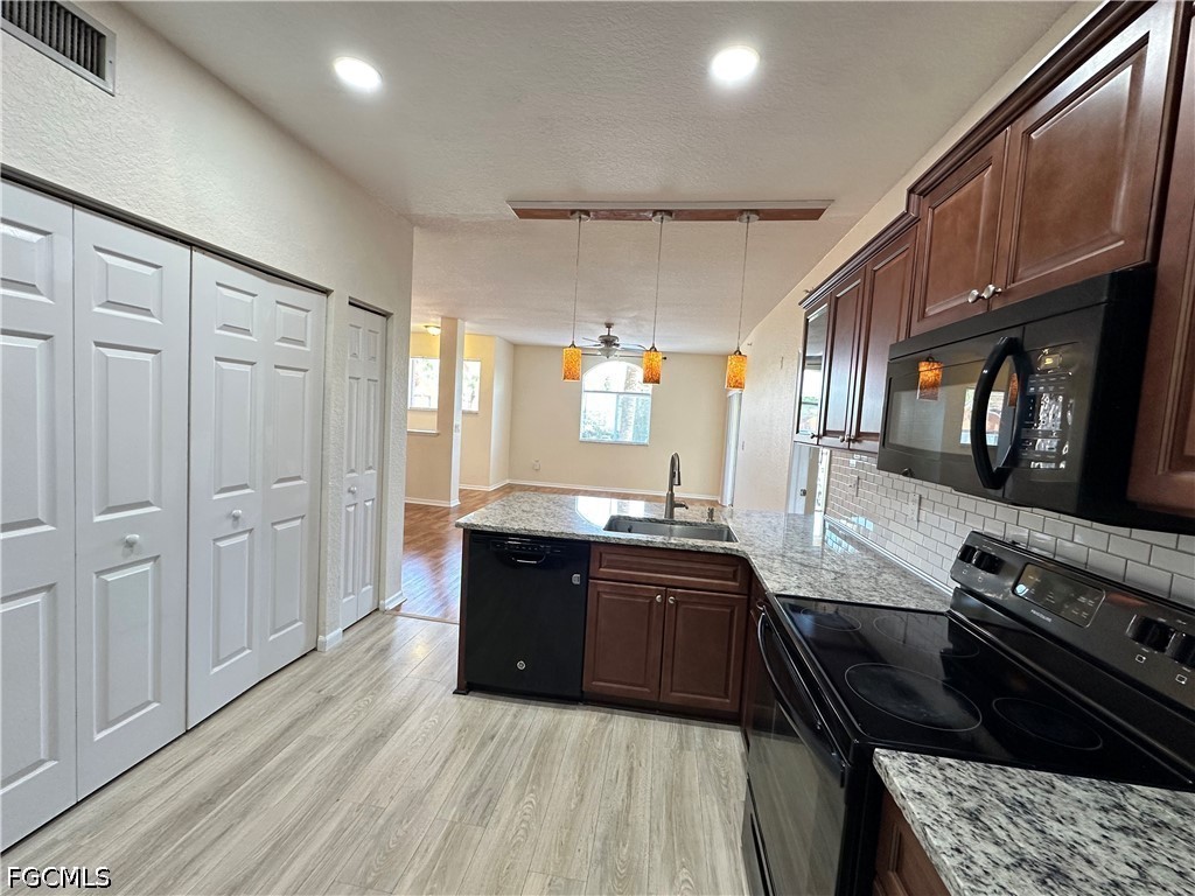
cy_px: 448
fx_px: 483
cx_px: 598
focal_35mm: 14
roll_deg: -3.5
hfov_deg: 102.1
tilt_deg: -3.9
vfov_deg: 85.7
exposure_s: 1/120
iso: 200
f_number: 2.2
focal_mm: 2.22
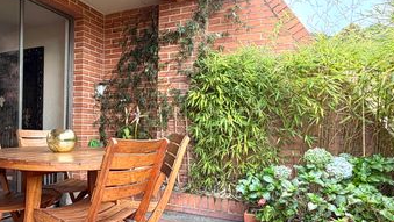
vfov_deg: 38.9
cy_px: 128
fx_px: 314
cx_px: 127
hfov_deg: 62.5
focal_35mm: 30
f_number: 2.2
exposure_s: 1/121
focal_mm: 2.22
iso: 80
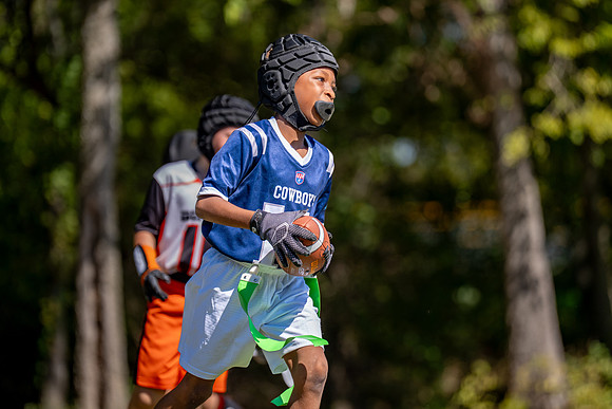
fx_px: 3589
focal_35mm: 211
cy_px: 182
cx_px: 289
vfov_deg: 6.5
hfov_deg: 9.7
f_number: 2.8
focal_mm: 165
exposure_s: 1/2000
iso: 160
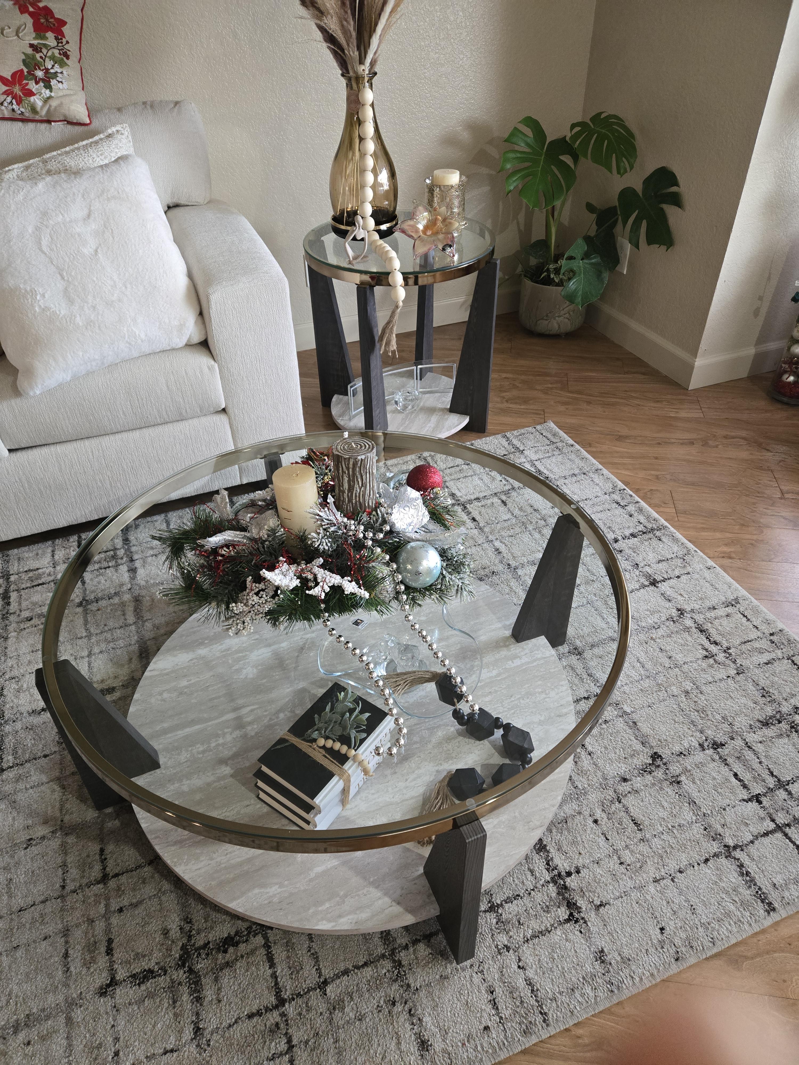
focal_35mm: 23
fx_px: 708
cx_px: 400
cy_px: 532
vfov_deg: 73.9
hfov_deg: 58.9
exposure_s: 1/60
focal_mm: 5.4
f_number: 1.8
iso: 500
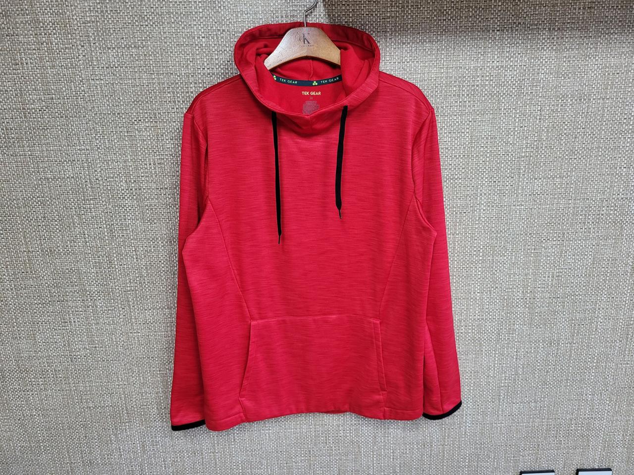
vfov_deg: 53.1
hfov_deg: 67.3
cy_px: 238
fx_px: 476
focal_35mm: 26
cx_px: 317
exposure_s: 1/120
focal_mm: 5.4
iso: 320
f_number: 1.8
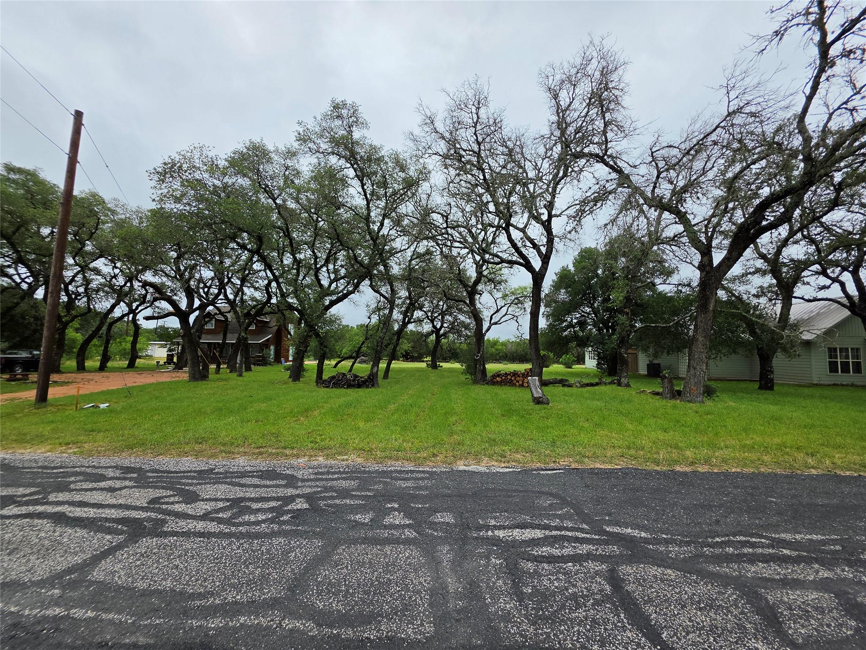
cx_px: 433
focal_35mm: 13
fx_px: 325
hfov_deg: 106.2
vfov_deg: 89.9
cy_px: 325
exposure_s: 1/1457
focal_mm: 2.2
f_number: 1.9
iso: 32
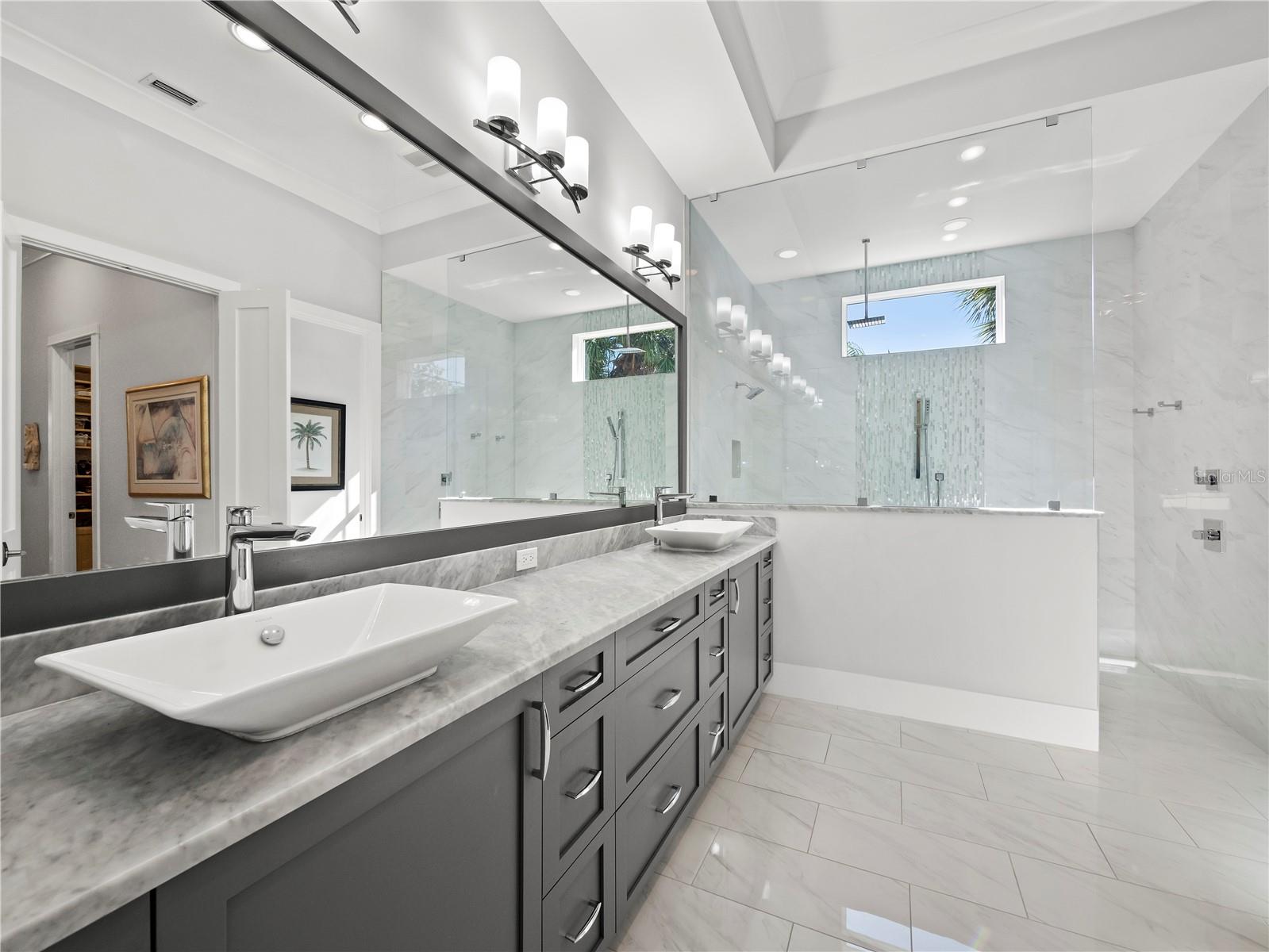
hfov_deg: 102.1
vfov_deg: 85.7
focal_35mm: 14
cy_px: 476
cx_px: 634
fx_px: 513
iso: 400
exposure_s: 1/40
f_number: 7.1
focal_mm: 7
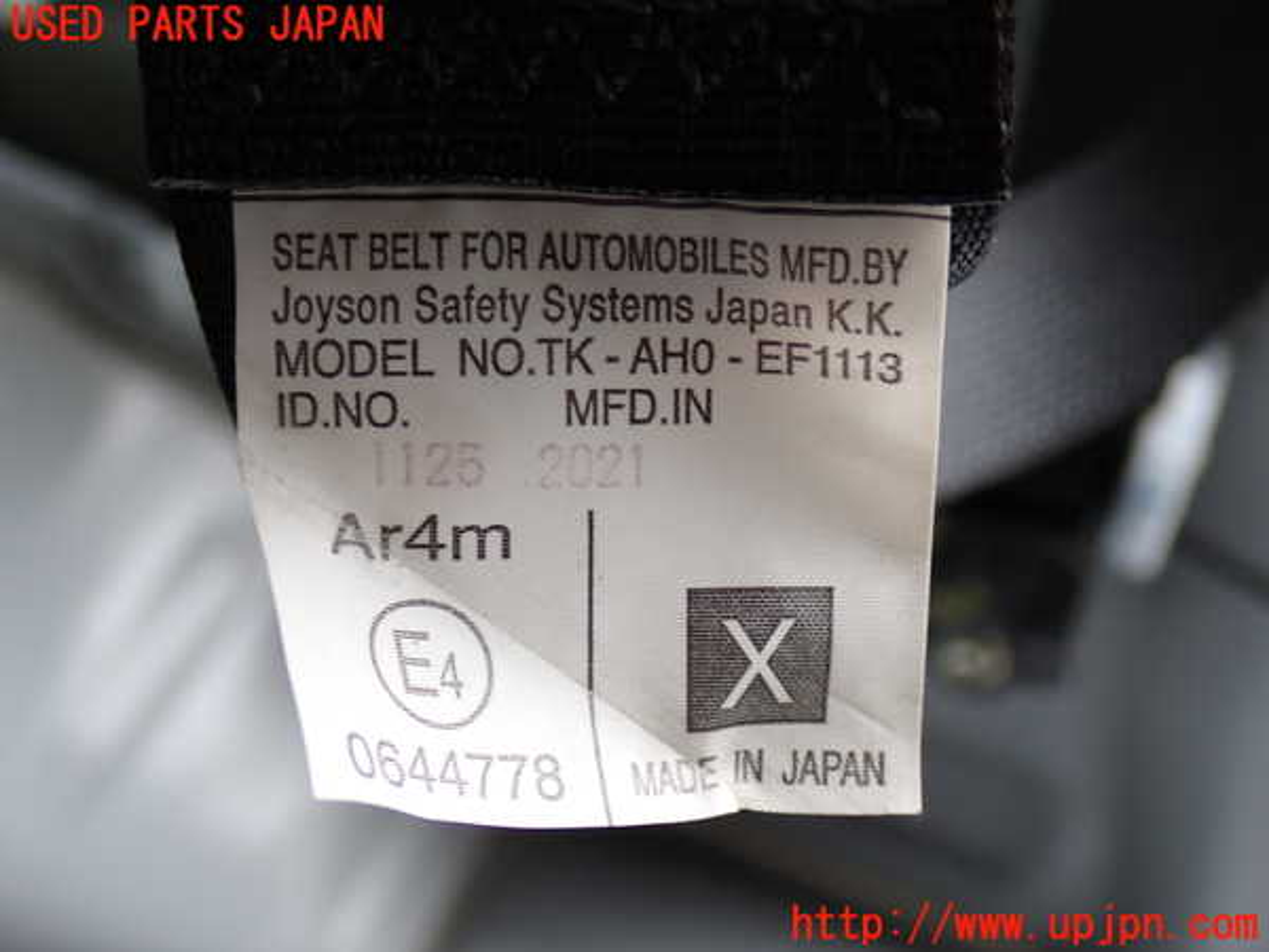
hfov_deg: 40.4
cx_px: 634
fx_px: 1723
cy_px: 476
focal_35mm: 47
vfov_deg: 30.9
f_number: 3.1
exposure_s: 1/100
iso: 125
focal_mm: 8.4
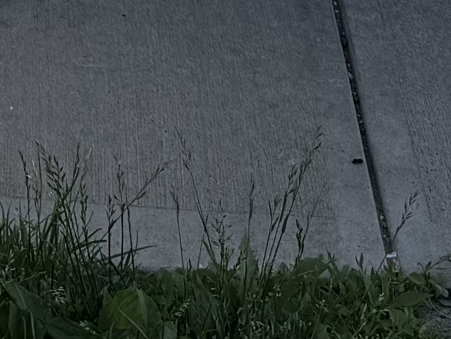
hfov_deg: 11.6
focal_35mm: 162
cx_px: -249
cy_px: -624
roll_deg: -3.4
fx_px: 2111
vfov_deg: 8.0
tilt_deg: -18.5
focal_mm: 6.76
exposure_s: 1/4975
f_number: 1.78
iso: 80
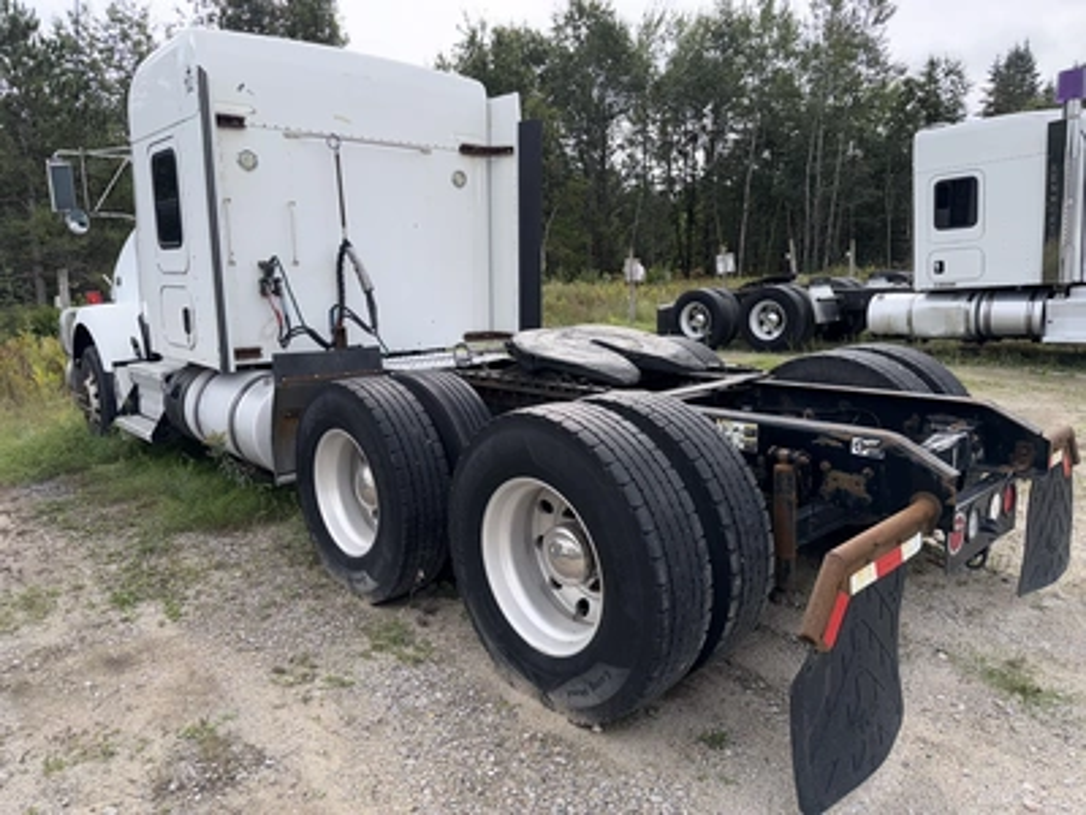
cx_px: 543
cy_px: 408
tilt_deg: -11.1
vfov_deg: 56.8
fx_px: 753
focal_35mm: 24
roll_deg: +1.5
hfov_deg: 71.6
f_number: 1.78
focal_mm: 6.76
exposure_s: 1/2445
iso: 50
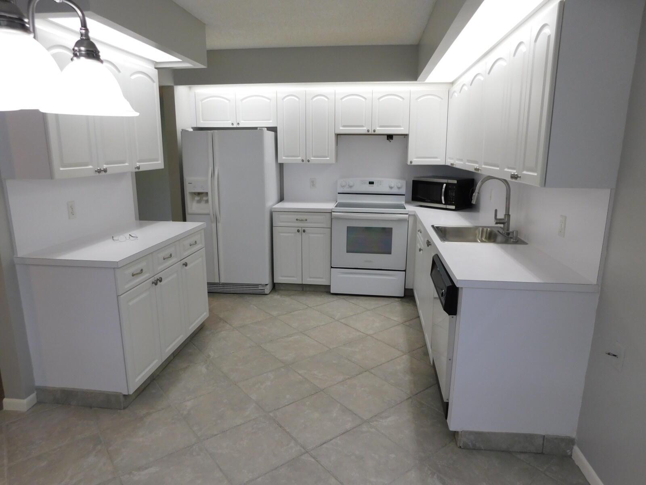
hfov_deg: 73.9
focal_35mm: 23
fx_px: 429
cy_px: 242
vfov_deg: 58.9
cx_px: 323
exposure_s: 1/60
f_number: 3
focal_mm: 4
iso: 125
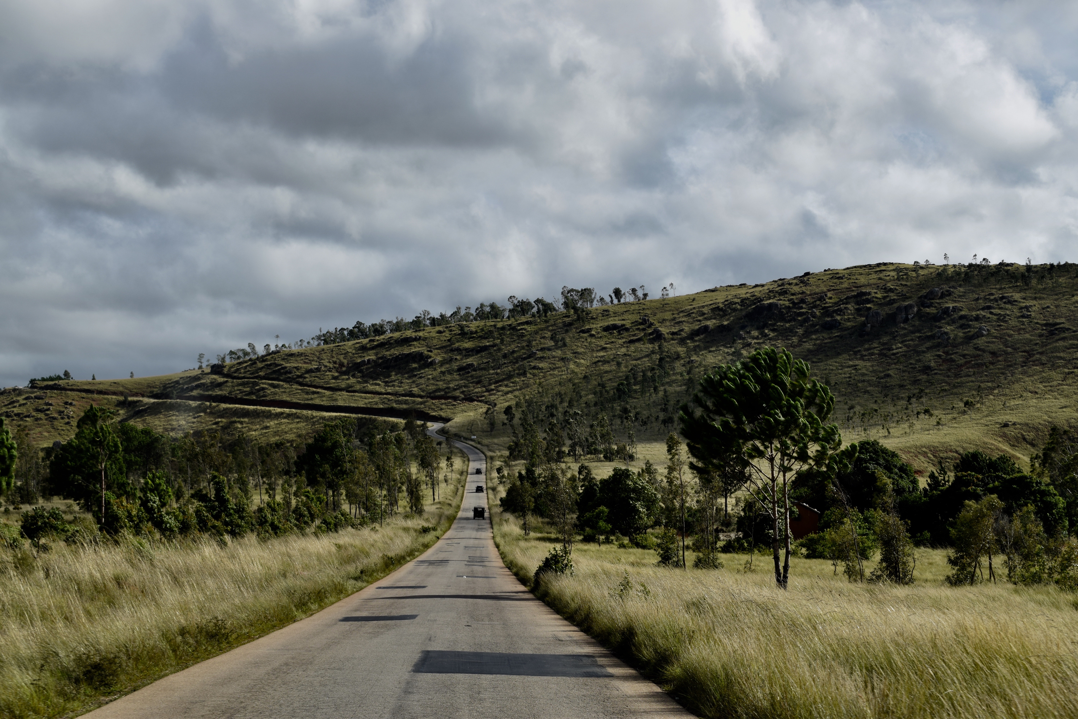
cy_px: 360
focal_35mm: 63
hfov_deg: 31.9
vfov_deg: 21.6
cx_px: 539
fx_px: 1886
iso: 200
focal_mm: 42
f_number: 10
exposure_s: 1/400
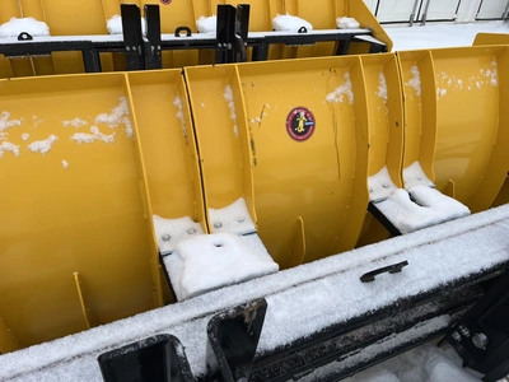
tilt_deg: -32.2
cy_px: 191
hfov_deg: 67.3
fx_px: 382
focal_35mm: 26
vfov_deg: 53.1
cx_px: 254
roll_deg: -11.2
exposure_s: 1/1623
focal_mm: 5.1
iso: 50
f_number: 1.6
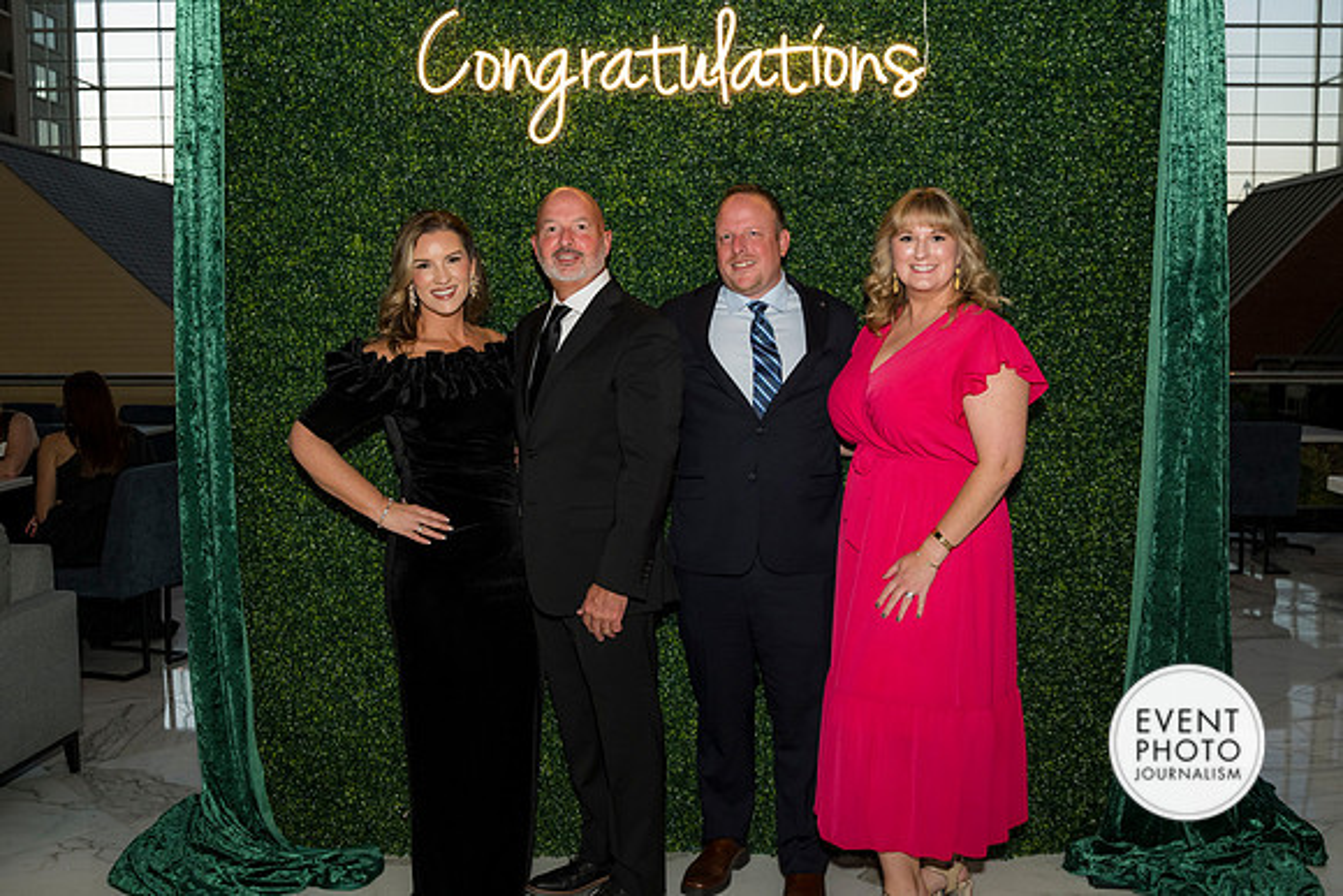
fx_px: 1250
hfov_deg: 56.5
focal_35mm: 34
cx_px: 672
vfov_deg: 39.4
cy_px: 448
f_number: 5
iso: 640
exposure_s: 1/160
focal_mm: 33.5
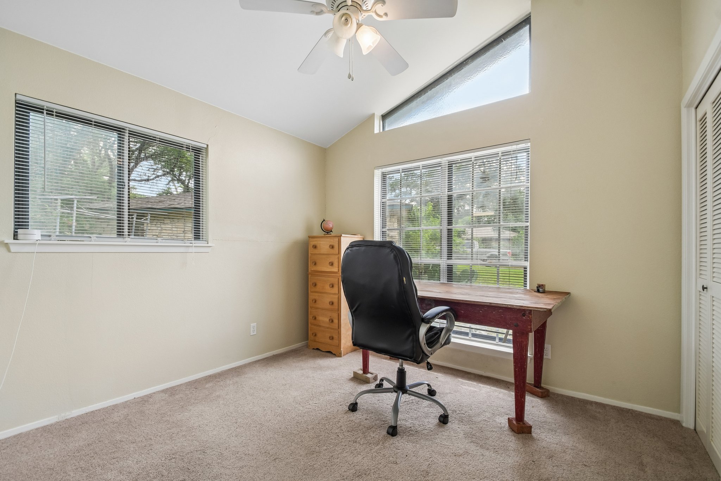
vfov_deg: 77.3
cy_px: 240
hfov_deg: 100.4
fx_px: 300
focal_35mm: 15
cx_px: 360
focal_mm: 10
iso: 400
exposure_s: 1/25
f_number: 8
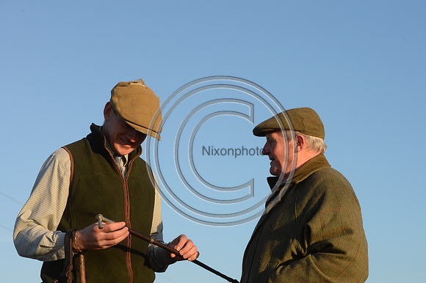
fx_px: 1206
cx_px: 213
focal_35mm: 102
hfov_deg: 20.0
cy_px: 142
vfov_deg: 13.4
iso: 1250
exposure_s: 1/1000
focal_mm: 102
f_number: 10
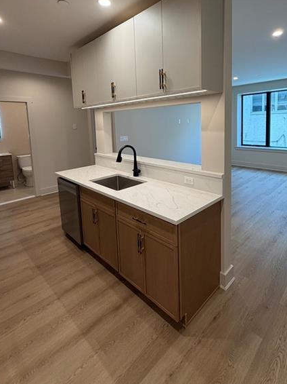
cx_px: 169
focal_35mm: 19
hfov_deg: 68.1
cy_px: 145
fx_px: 210
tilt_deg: -5.8
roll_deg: +1.5
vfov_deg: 83.1
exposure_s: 1/120
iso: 250
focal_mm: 2.22
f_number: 2.2
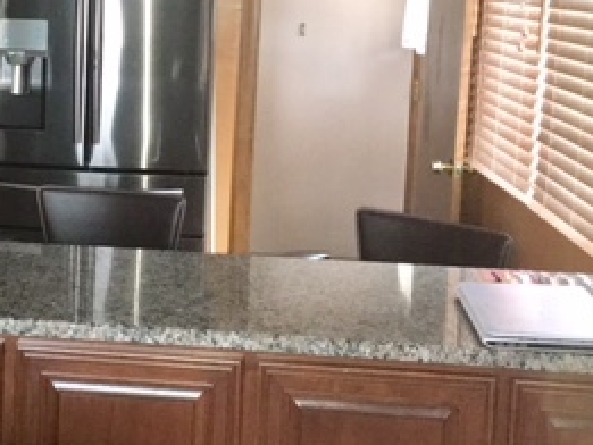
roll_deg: -1.9
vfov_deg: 20.6
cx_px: 70
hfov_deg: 26.6
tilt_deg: -5.2
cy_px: 120
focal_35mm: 71
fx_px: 1217
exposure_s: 1/16
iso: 250
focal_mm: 4.15
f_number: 2.2
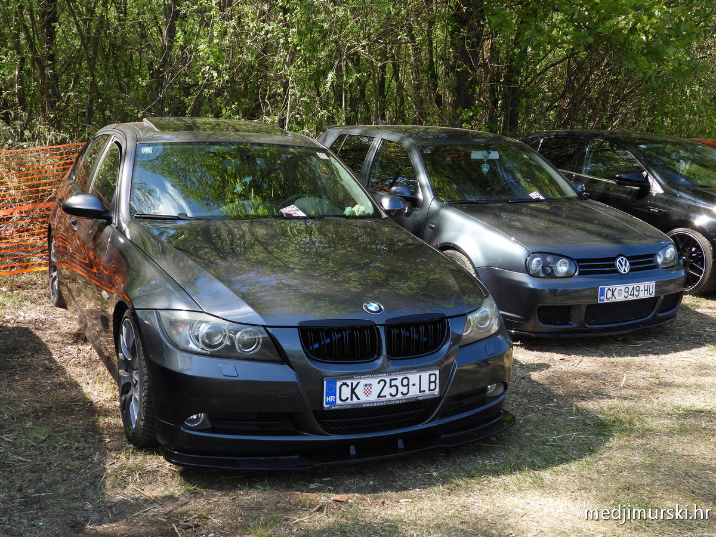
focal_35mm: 41
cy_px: 268
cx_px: 358
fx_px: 848
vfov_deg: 35.1
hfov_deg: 45.8
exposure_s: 1/250
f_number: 3.2
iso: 100
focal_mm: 7.4
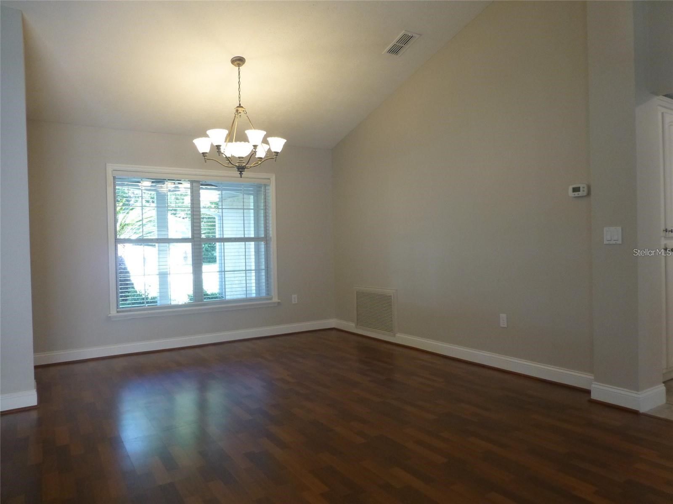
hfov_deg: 71.6
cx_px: 336
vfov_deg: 56.8
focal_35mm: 24
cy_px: 252
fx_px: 467
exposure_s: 1/60
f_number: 3.3
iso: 250
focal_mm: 4.3
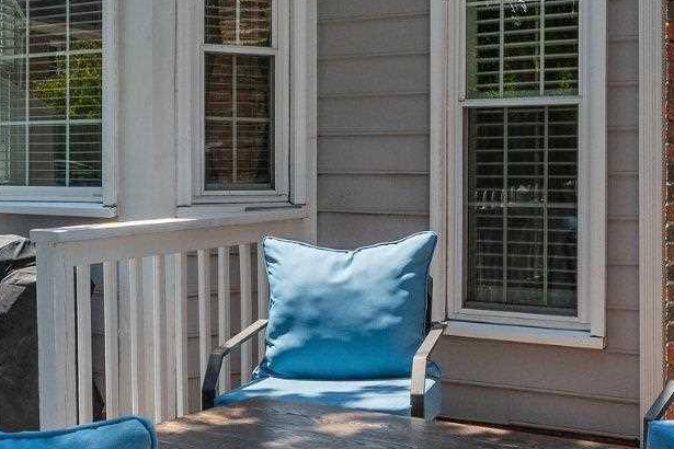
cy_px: 162
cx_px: 400
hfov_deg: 32.8
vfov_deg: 22.2
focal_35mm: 61
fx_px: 1142
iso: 250
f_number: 8
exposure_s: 1/250
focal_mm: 10
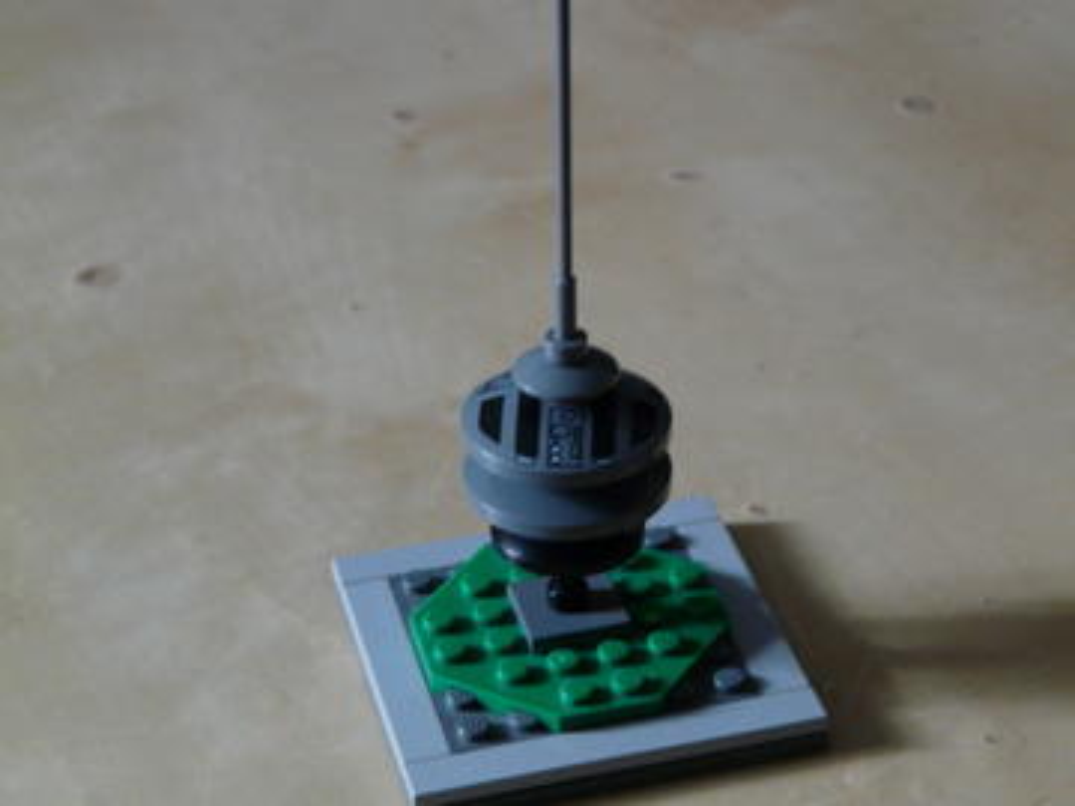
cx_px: 538
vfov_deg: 14.6
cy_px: 403
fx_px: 3137
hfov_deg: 19.4
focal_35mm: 101
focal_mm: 16.6
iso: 200
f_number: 3.6
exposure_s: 1/8
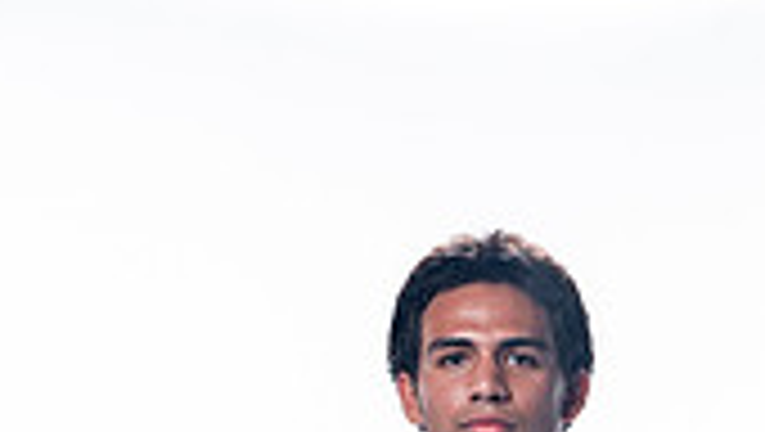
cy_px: 1004
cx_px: 572
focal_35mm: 244
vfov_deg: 4.9
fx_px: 4954
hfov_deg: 8.8
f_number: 5.6
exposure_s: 1/250
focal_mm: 88
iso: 100
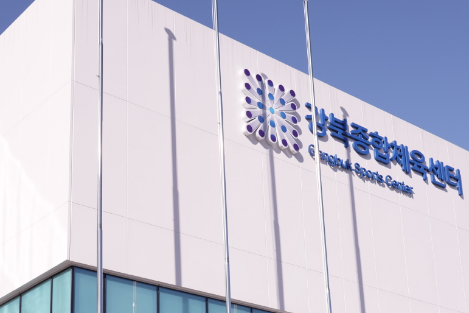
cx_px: 274
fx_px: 912
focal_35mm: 70
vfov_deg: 18.9
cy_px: 313
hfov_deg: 28.8
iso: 100
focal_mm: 30
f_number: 5
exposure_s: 1/640
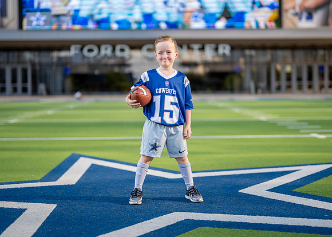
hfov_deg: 31.2
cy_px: 112
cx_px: 171
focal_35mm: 63
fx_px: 595
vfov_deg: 22.5
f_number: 1.2
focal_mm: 50
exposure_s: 1/4000
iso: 125
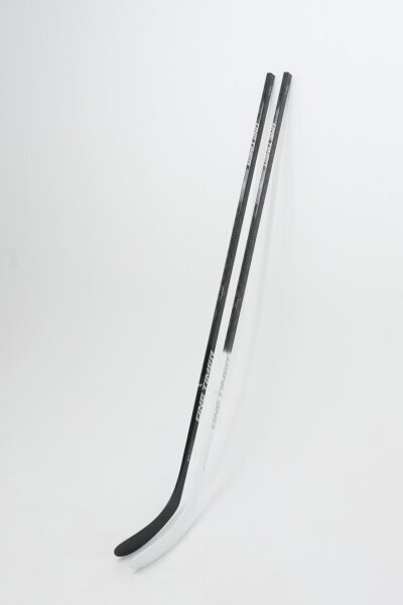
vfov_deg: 46.4
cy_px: 302
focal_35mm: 42
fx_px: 705
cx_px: 202
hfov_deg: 31.9
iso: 160
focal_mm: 28
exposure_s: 1/160
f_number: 8
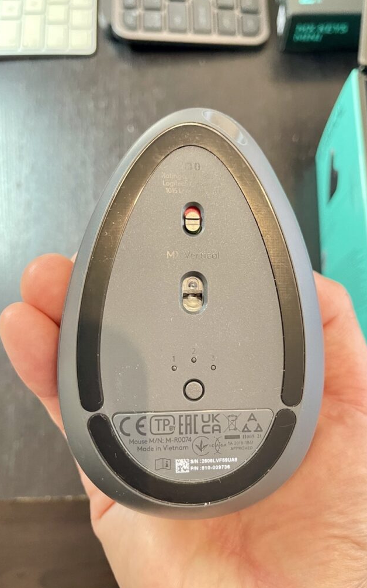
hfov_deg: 45.9
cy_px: 296
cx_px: 202
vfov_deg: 68.4
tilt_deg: -79.5
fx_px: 432
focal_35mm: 27
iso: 640
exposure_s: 1/33
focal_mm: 5.1
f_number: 1.6
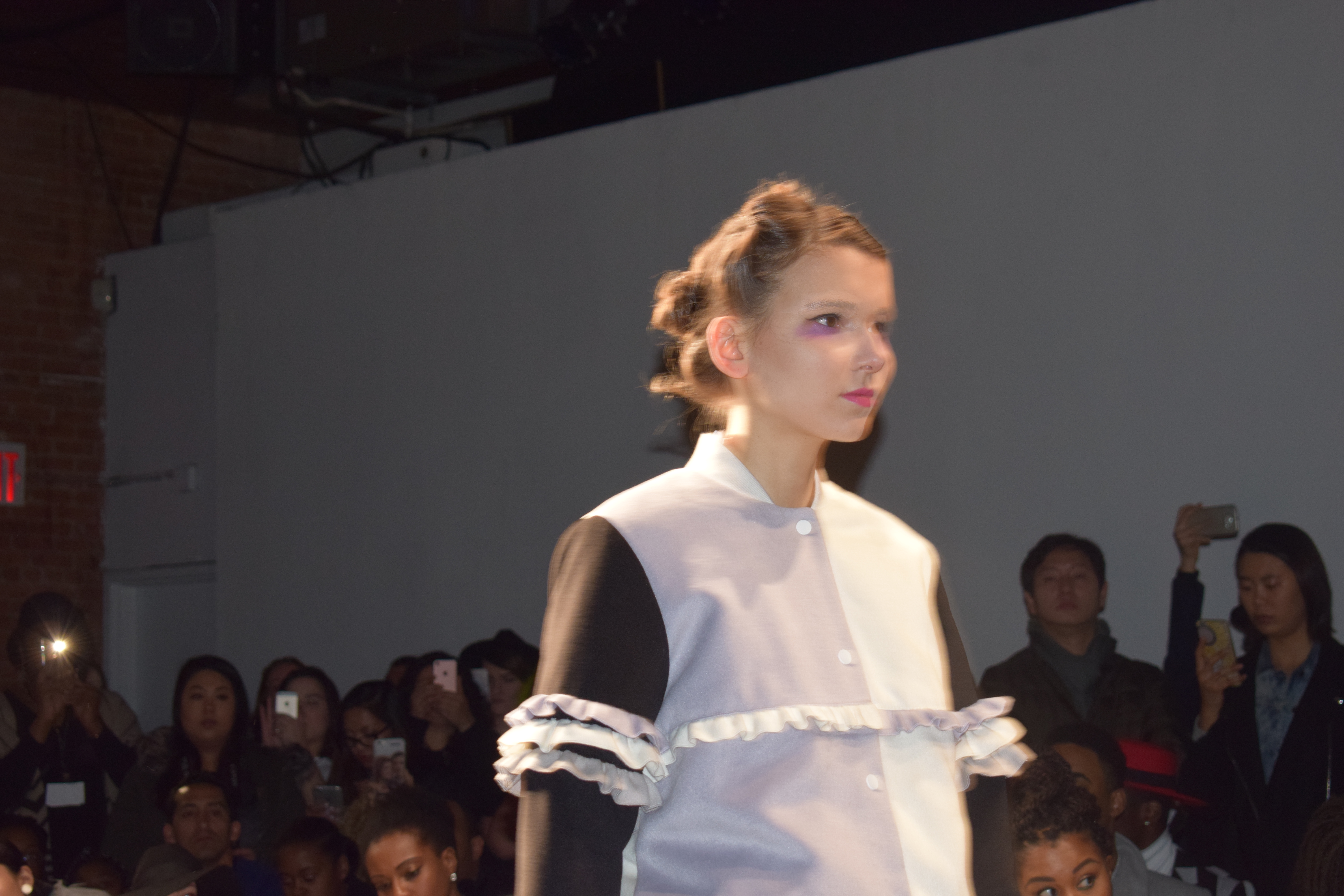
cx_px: 672
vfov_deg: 16.6
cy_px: 448
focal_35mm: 82
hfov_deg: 24.6
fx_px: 3080
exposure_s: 1/60
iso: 1000
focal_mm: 55
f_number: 5.6
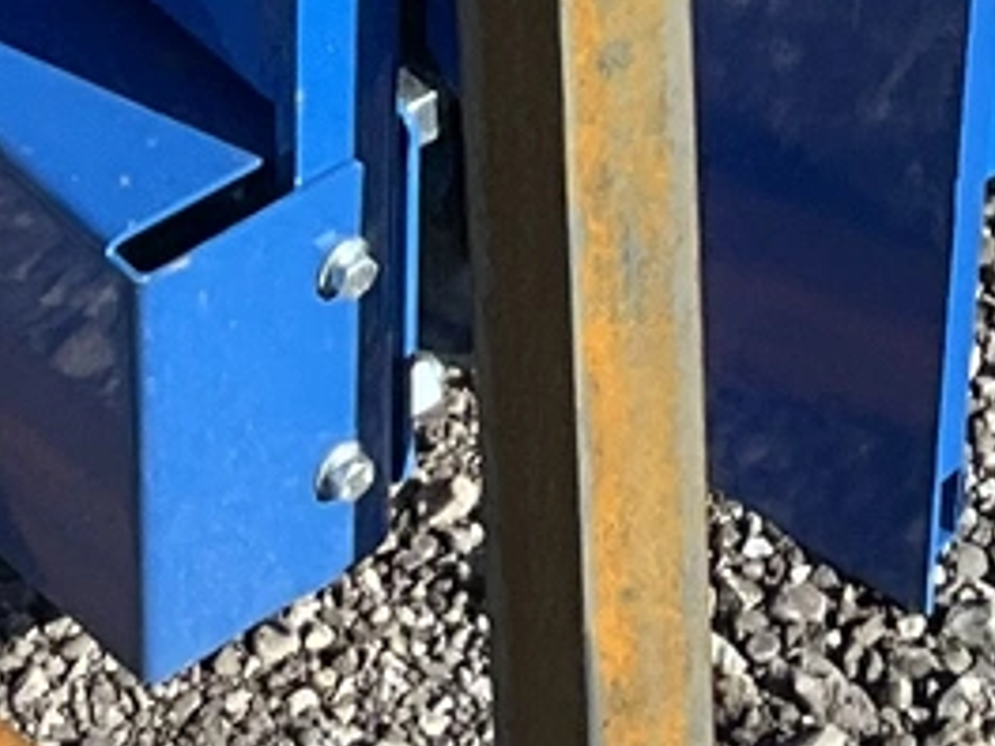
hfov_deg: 8.8
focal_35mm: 220
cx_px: 1376
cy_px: -1055
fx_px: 6324
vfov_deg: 6.4
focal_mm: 3
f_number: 1.8
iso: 25
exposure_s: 1/842
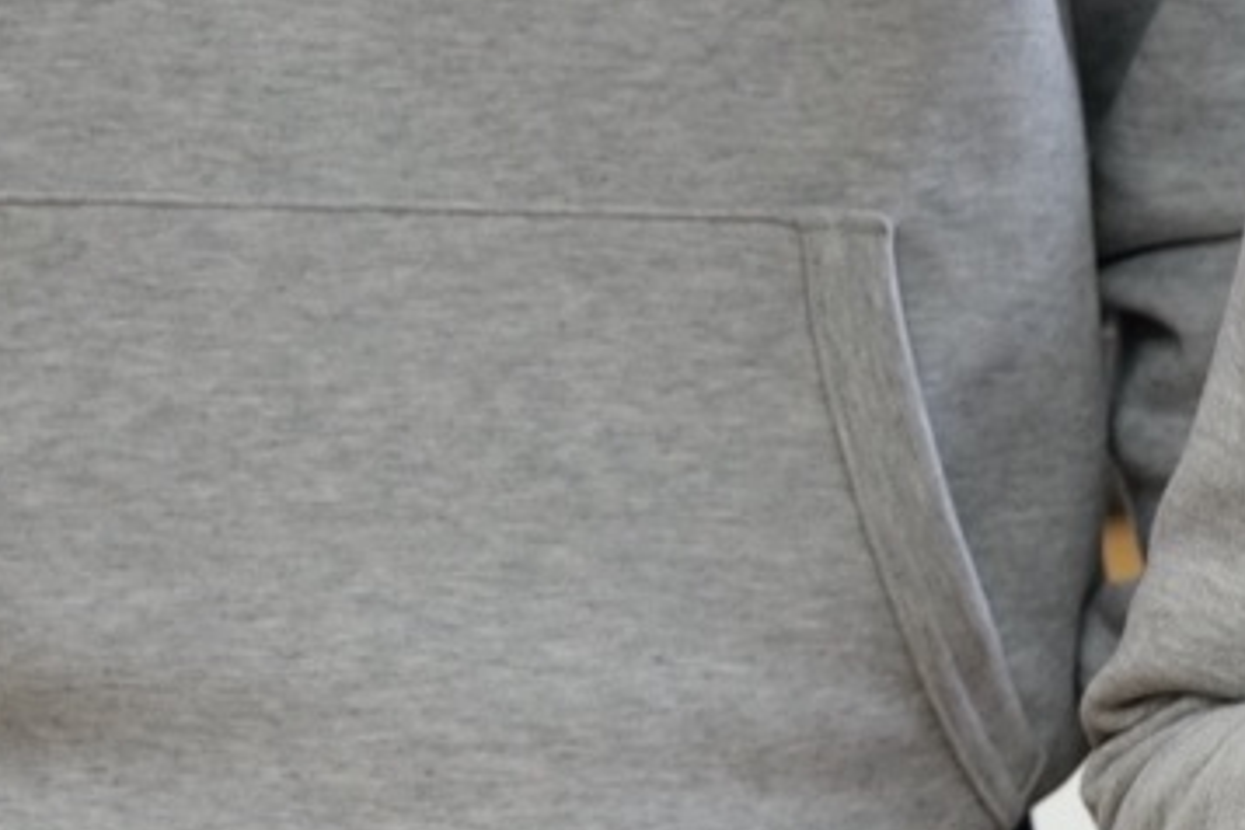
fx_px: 9925
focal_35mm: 287
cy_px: -480
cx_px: 7
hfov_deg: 7.2
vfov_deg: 4.8
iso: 800
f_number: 3.5
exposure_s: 1/60
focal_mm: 50
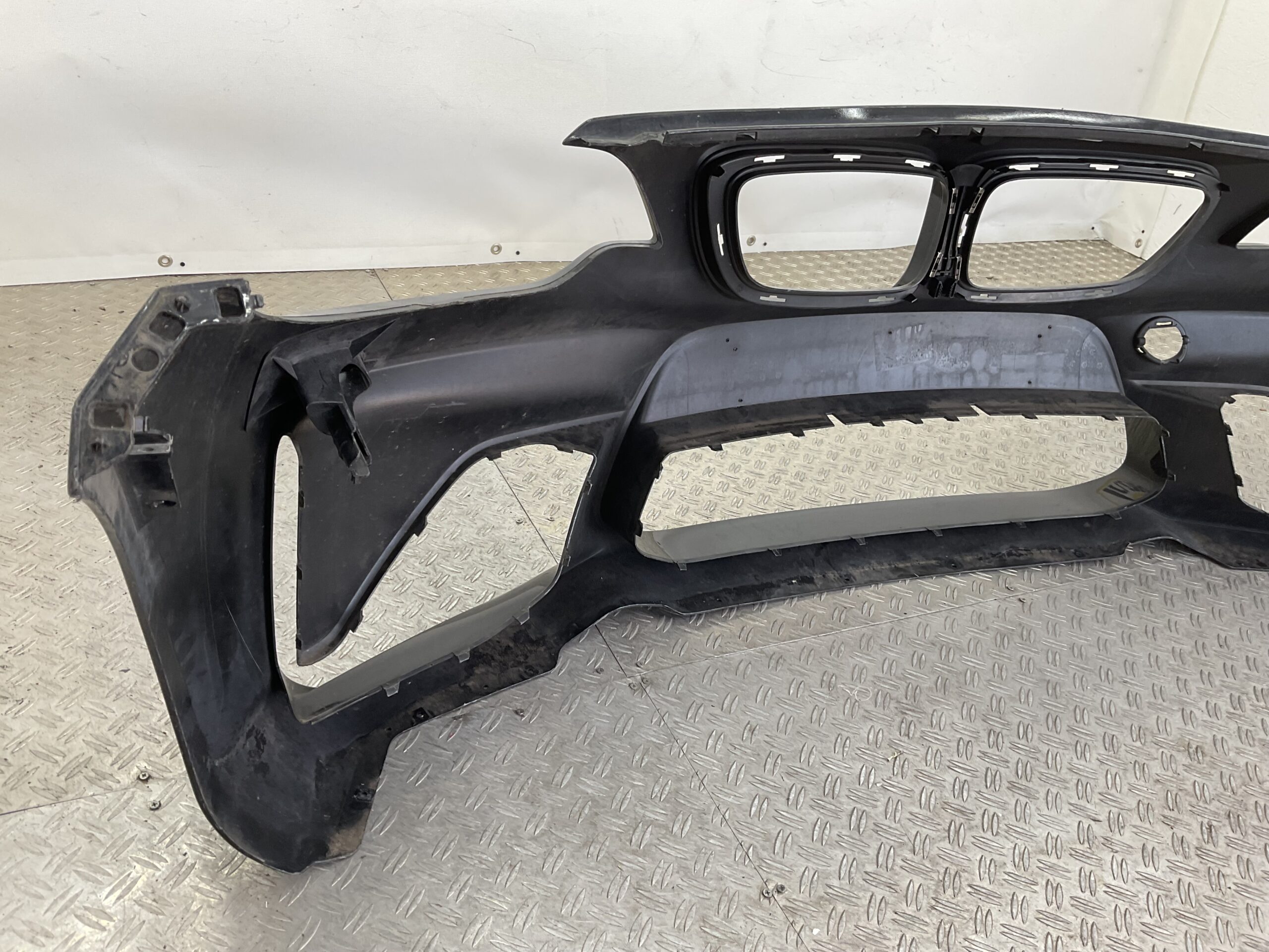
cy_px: 476
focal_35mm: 29
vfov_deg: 48.2
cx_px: 634
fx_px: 1063
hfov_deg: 61.7
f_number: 1.8
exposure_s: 1/100
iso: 25
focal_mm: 3
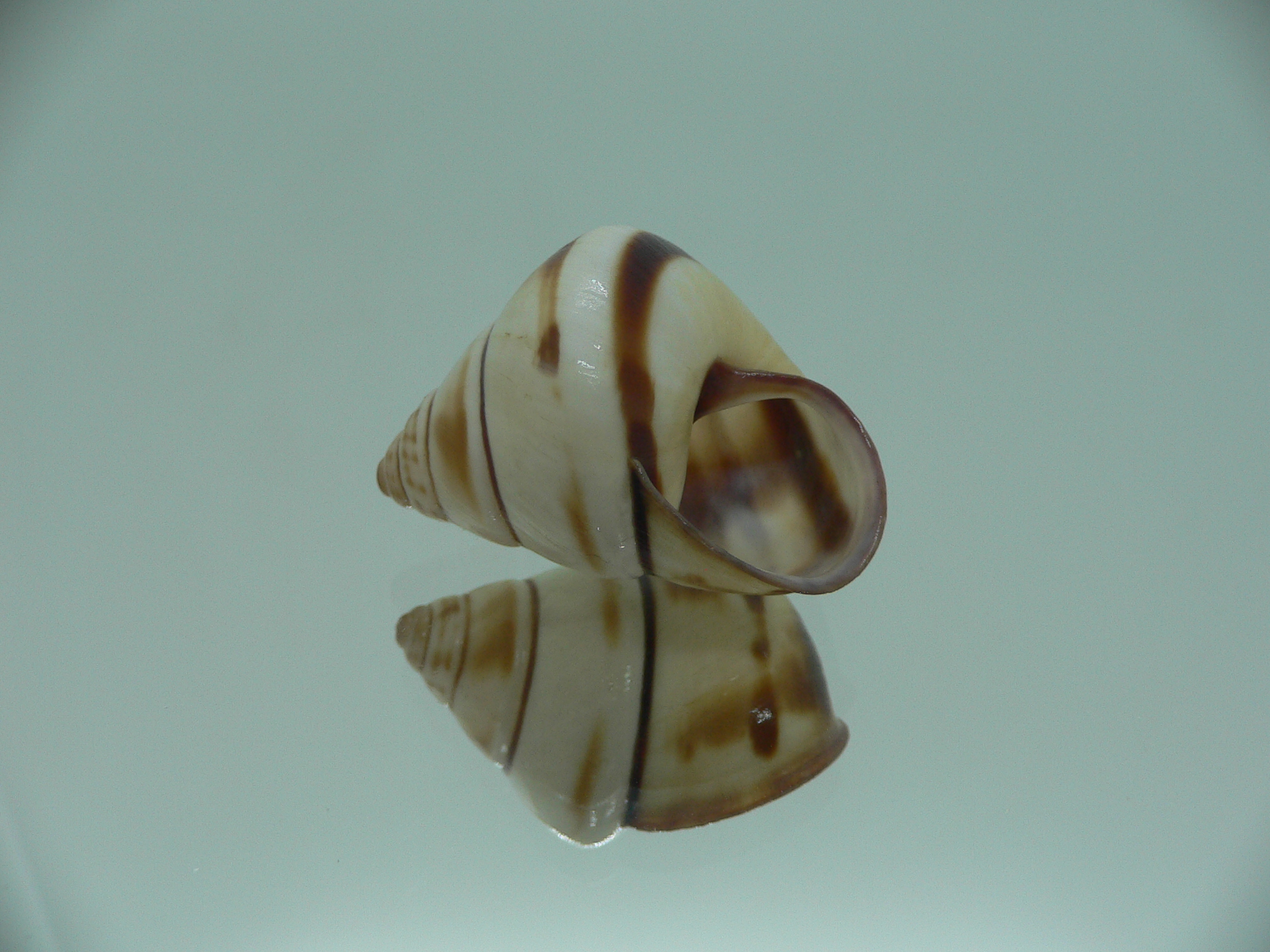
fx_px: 1284
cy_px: 476
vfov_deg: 40.7
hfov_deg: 52.6
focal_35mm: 35
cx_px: 635
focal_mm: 4.6
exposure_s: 1/60
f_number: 2.8
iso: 80
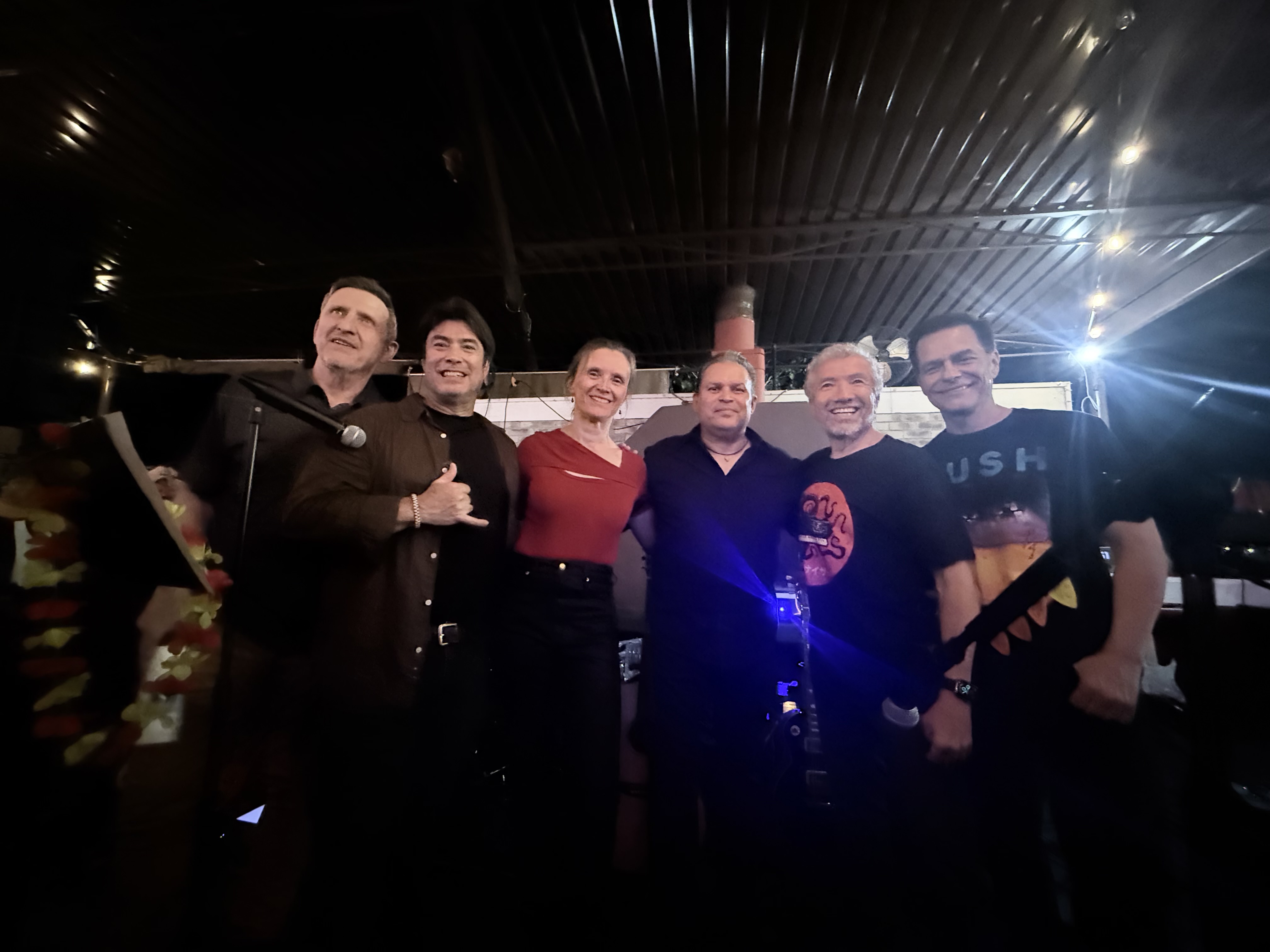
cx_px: 635
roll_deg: -0.7
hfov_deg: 102.1
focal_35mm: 14
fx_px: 514
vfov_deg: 85.7
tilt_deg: +8.5
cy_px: 476
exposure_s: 1/30
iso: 2500
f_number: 2.2
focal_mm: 2.22
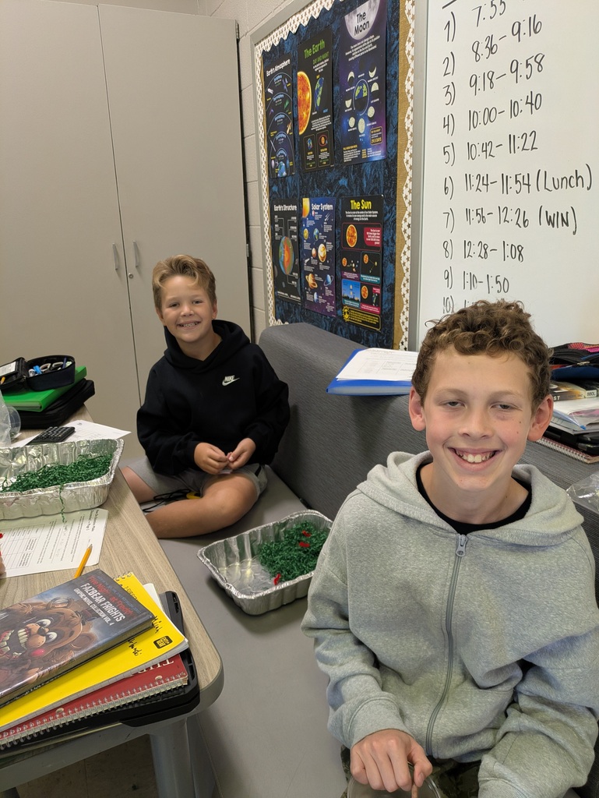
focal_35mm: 25
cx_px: 300
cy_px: 399
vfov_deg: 69.4
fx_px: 576
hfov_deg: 54.9
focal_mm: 5.43
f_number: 1.89
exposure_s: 1/40
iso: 212
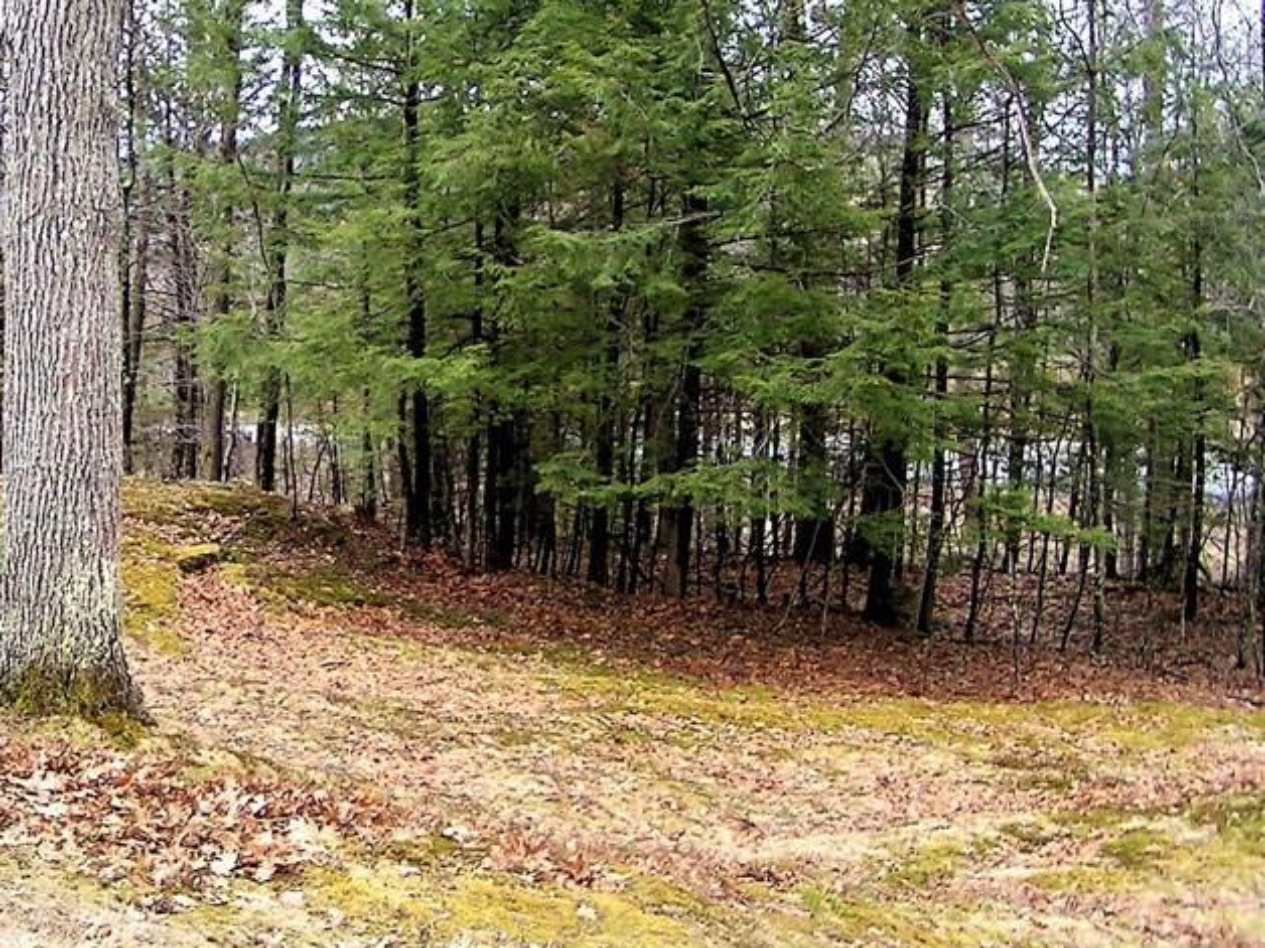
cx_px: 240
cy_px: 378
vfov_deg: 23.6
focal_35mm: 62
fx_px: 2266
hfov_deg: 30.4
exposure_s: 1/320
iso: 80
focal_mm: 5.8
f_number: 2.8
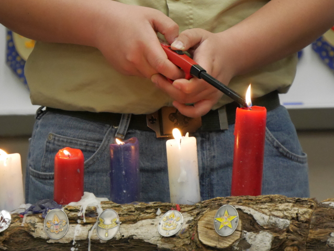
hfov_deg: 10.2
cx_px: 128
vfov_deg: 7.7
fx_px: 1863
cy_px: 119
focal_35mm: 193
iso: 3200
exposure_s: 1/125
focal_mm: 77
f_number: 5.4
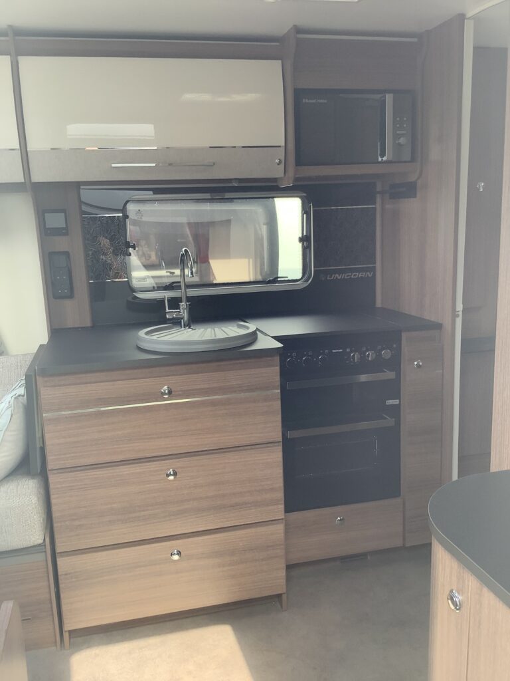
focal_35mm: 31
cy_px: 340
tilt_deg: -10.6
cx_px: 255
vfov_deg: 58.4
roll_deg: +1.6
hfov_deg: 45.4
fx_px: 609
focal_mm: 3.3
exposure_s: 1/120
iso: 50
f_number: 2.4
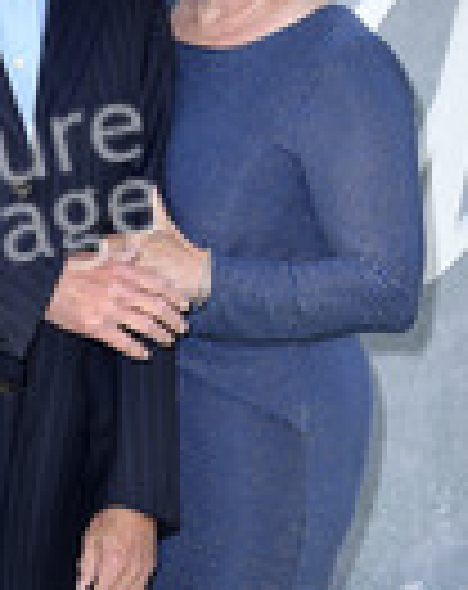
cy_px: 437
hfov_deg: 9.5
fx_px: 2801
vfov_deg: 12.0
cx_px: 61
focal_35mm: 161
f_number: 6.3
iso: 500
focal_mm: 56
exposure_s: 1/250
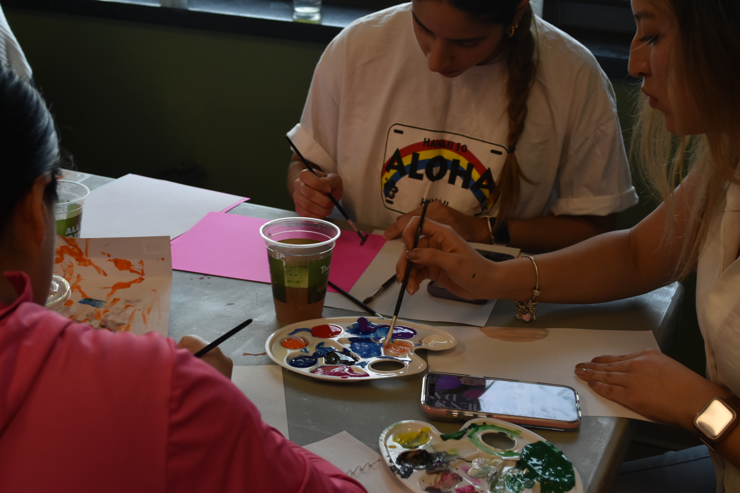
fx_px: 1233
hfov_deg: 33.4
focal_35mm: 60
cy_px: 246
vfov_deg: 22.6
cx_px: 370
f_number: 5.3
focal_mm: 40
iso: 800
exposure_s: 1/160
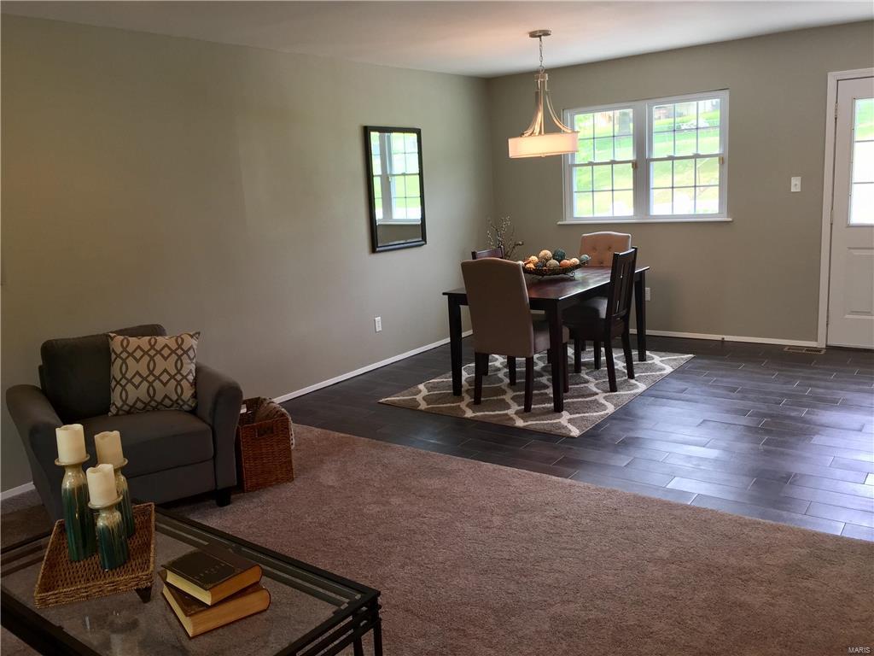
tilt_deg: -11.2
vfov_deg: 48.2
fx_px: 732
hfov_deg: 61.7
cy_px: 328
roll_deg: +2.5
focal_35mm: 29
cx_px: 437
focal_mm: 4.15
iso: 40
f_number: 2.2
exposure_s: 1/40
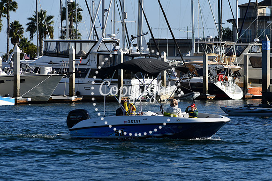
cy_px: 90
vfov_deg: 6.8
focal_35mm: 202
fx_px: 1527
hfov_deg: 10.2
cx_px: 136
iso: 200
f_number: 6.3
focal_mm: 135
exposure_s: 1/1250
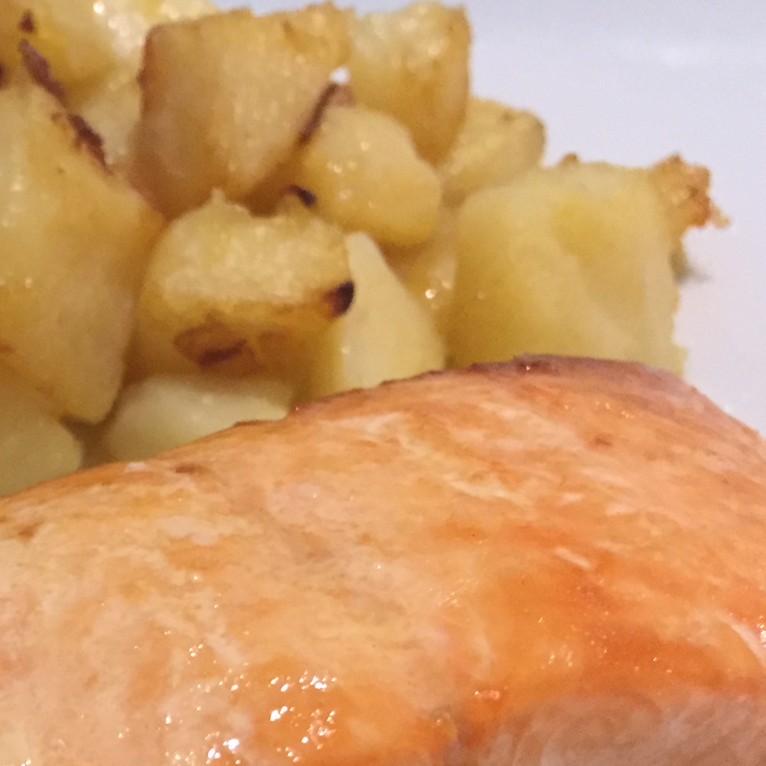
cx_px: -103
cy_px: 653
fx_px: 1577
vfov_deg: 26.6
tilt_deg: -33.9
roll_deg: +1.4
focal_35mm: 63
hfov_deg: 25.1
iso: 320
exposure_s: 1/33
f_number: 2.2
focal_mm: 4.15
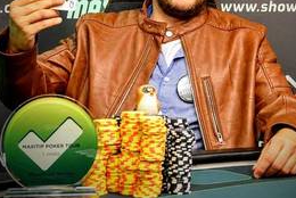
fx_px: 798
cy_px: 28
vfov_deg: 14.0
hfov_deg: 21.0
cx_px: 167
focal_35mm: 97
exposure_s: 1/125
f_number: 5.6
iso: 3200
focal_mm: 34
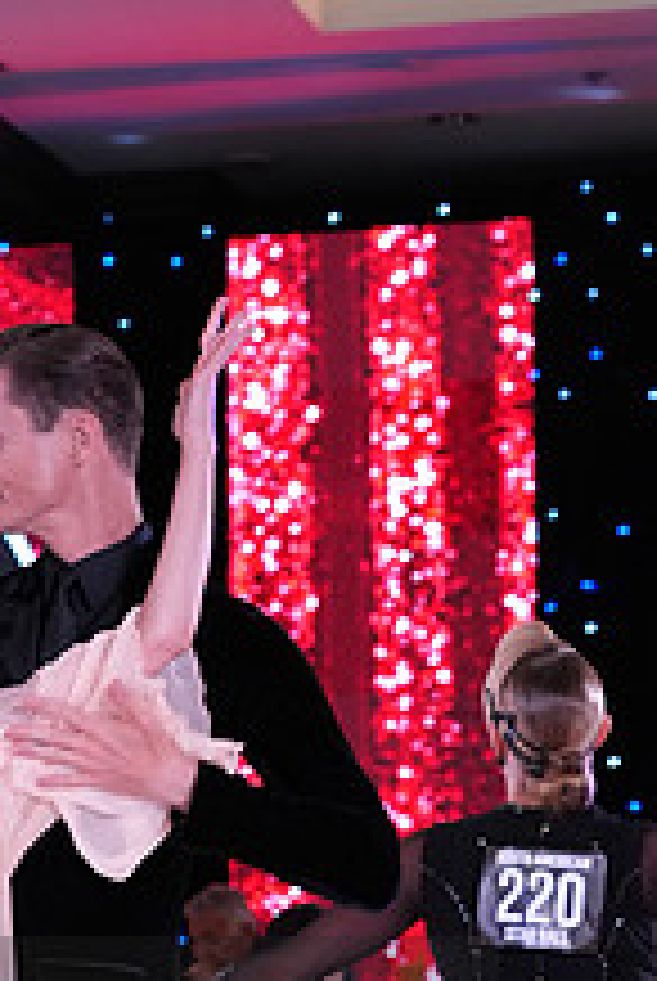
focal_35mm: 186
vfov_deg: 10.9
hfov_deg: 7.3
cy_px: 1089
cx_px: -119
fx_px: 5075
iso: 2500
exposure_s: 1/250
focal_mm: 70
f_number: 5
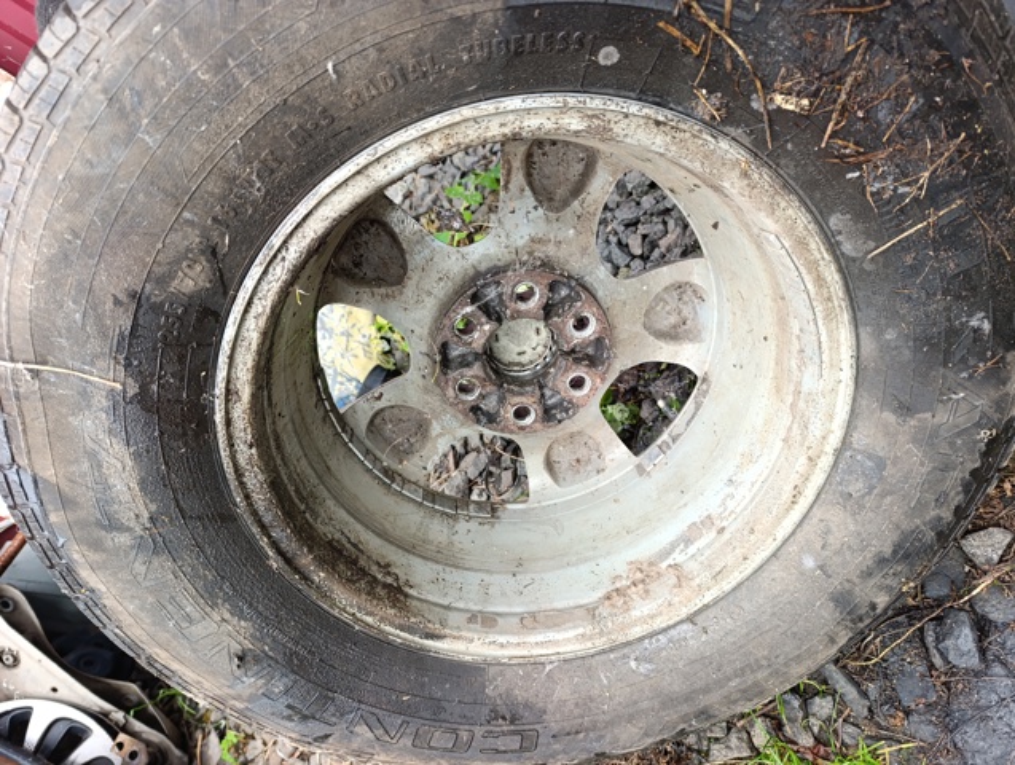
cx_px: 508
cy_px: 382
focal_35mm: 23
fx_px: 676
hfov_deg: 73.8
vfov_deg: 59.0
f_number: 1.6
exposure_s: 1/100
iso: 250
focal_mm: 6.14
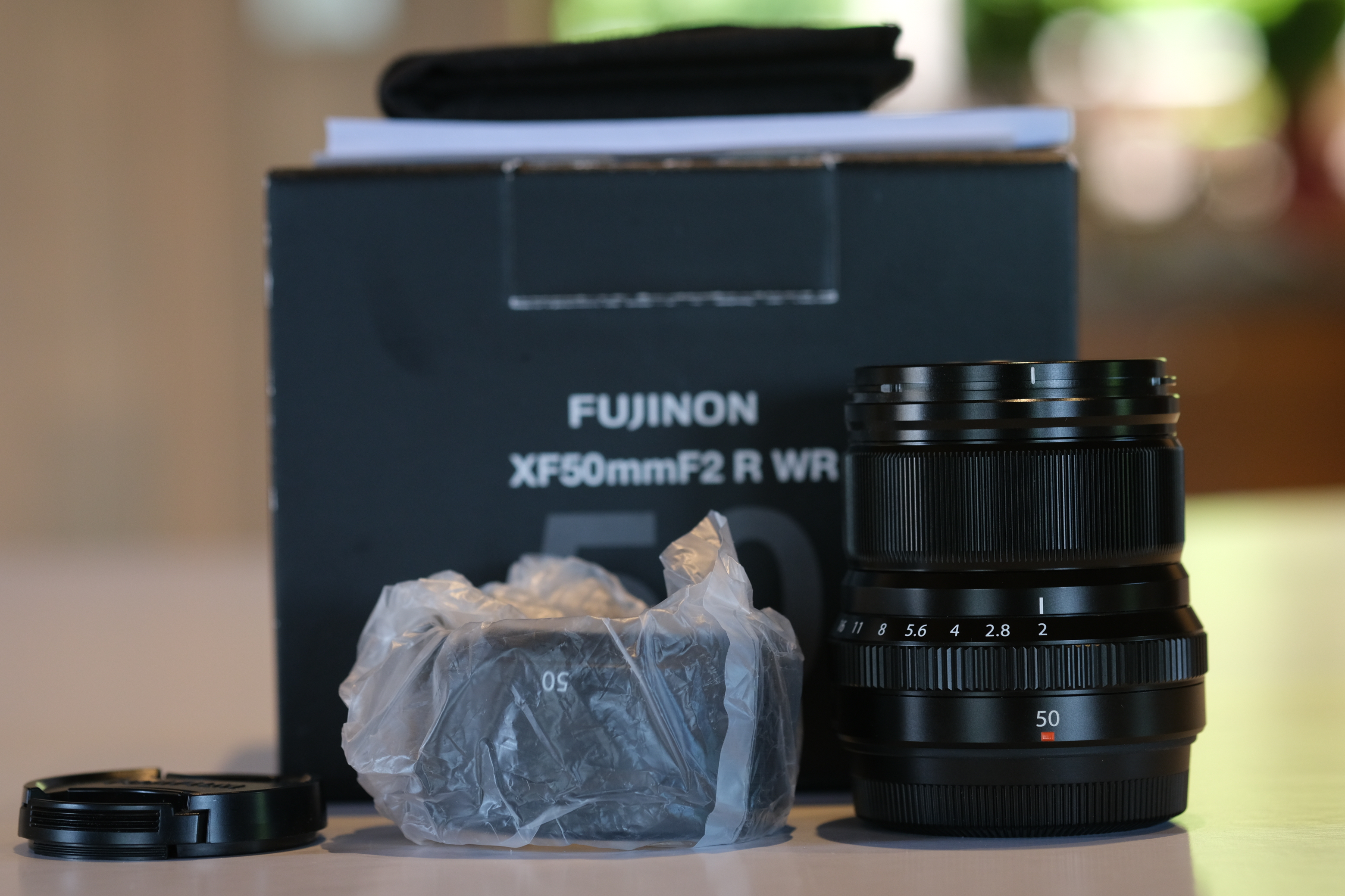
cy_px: 448
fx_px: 3362
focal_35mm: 90
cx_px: 672
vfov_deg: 15.2
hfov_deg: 22.6
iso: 800
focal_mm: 60
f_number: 4
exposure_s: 1/125
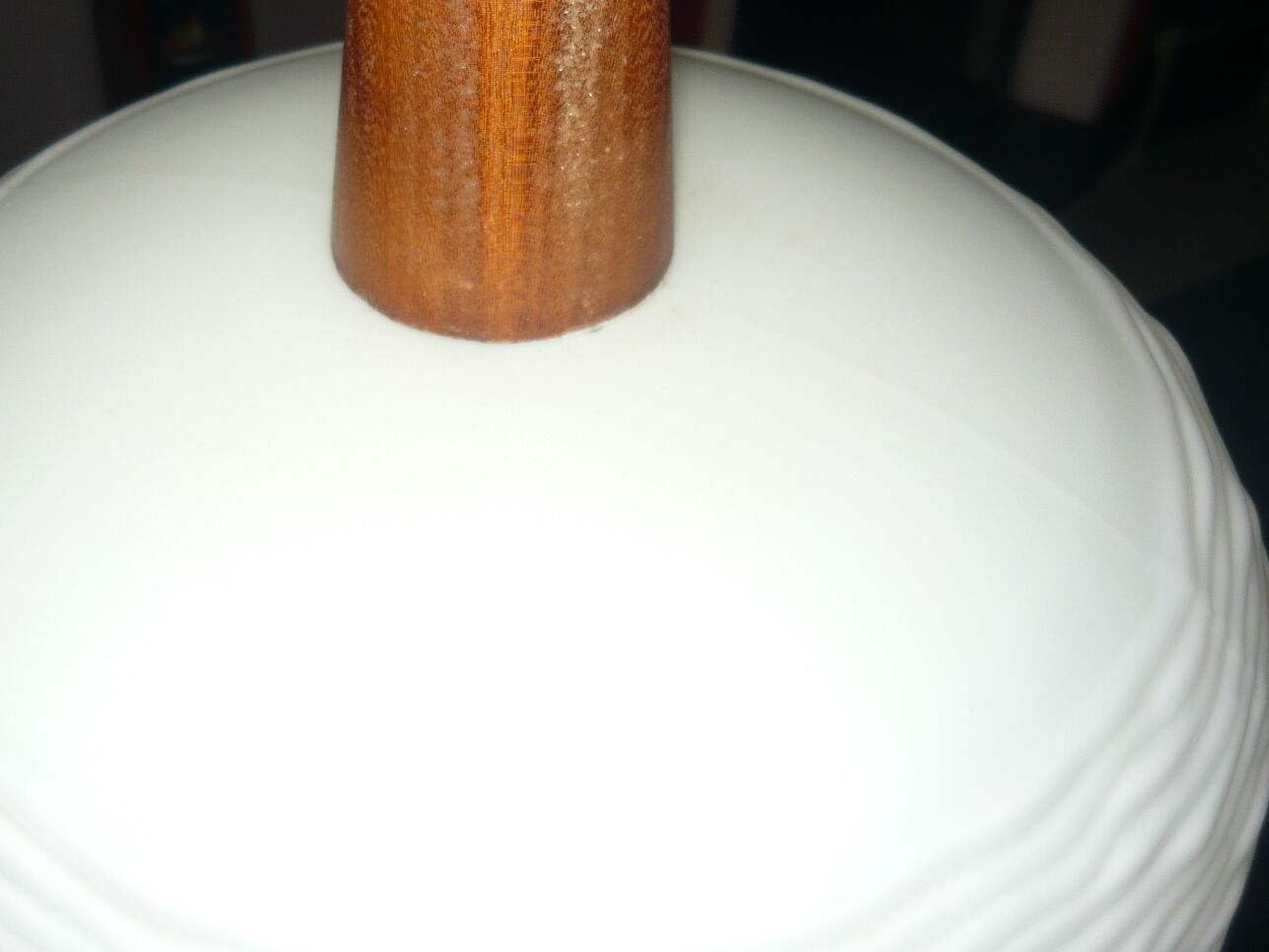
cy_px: 511
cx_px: 520
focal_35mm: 41
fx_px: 1503
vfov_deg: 35.1
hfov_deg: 45.6
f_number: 2.8
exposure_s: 1/30
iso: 100
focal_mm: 5.5
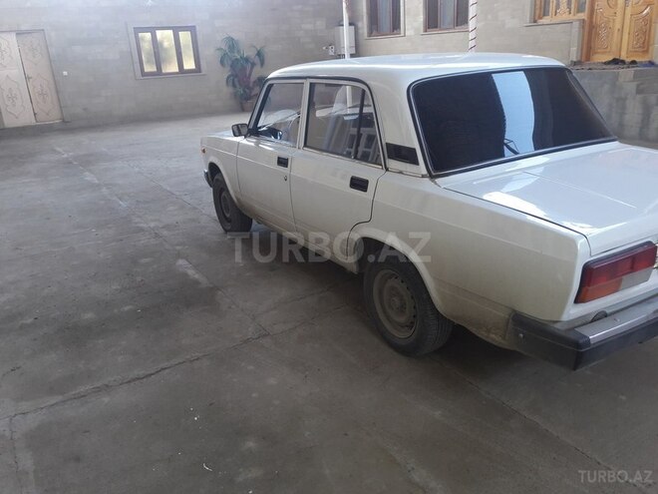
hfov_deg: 63.4
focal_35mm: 28
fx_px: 532
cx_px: 329
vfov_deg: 49.7
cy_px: 247
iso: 64
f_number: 1.9
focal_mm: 3.7
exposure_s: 1/50
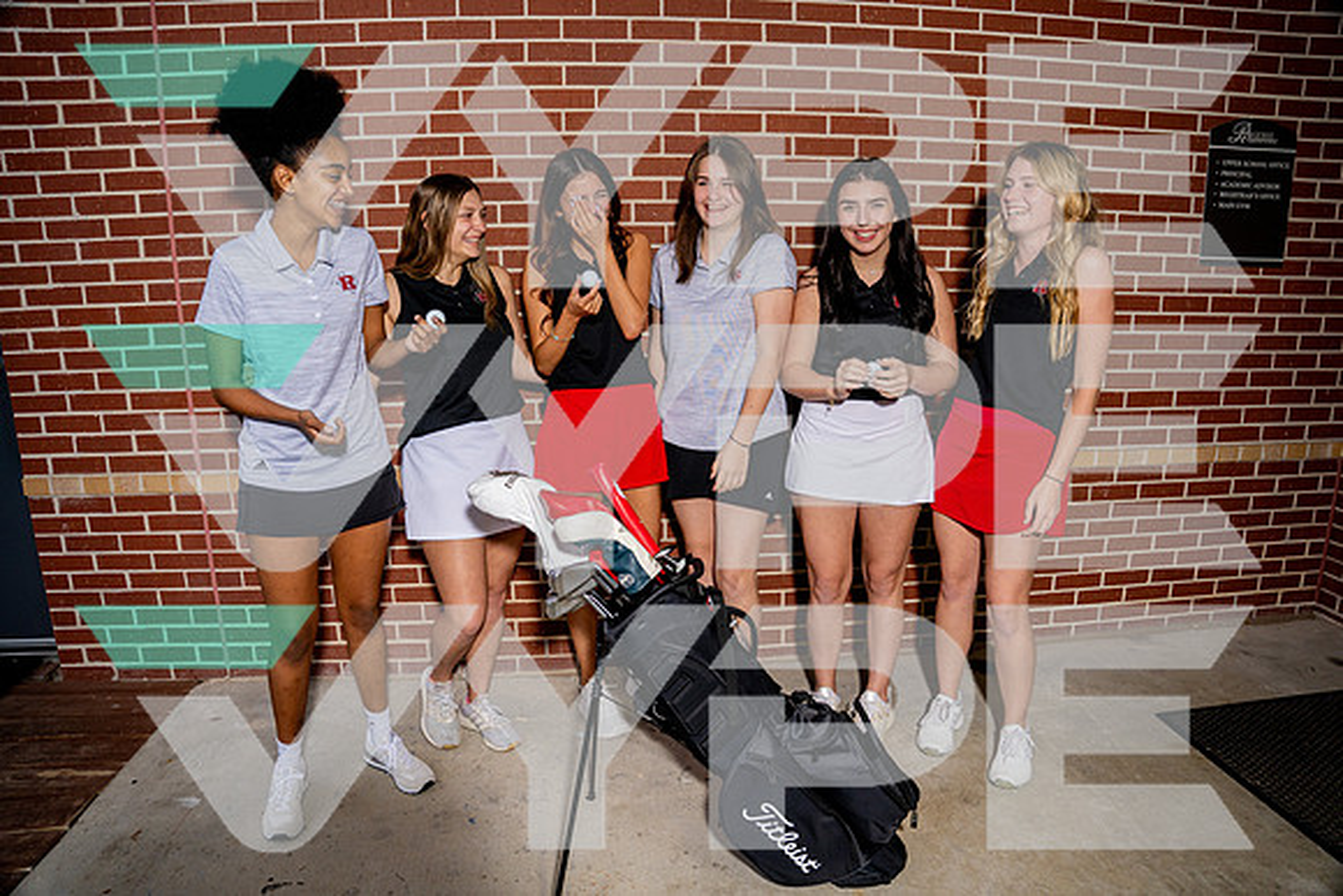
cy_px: 448
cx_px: 672
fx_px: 858
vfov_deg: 55.1
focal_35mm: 23
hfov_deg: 76.1
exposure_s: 1/200
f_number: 4
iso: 400
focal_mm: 23
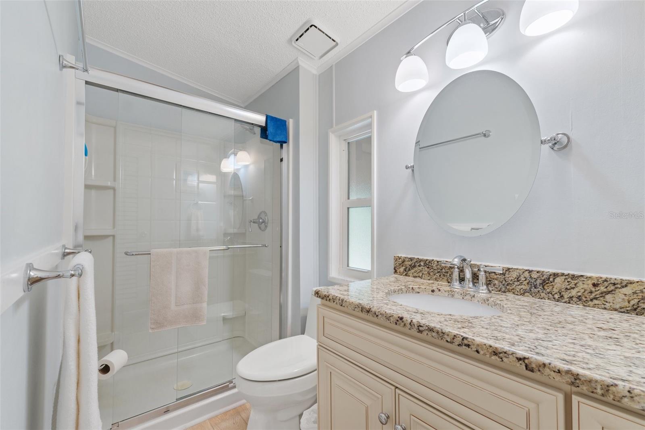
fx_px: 269
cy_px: 215
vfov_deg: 77.3
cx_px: 322
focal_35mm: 15
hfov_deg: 100.4
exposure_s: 1
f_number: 8
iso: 100
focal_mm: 10
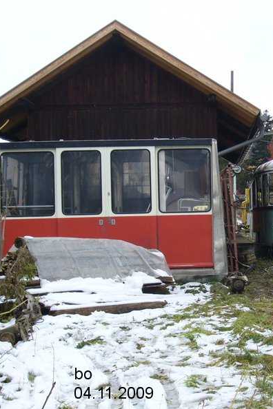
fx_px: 717
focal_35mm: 63
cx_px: 228
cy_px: 204
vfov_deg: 31.9
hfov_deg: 21.2
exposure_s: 1/25
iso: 80
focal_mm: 7.5
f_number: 3.2
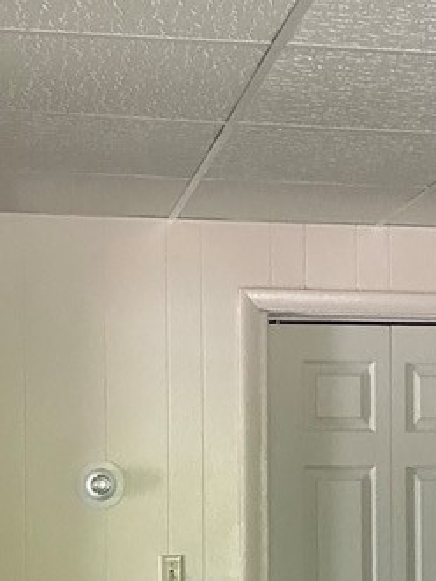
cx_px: 309
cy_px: 463
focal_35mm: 93
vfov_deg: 20.8
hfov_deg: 15.9
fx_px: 1560
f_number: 1.9
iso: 320
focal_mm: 2.69
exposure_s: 1/52
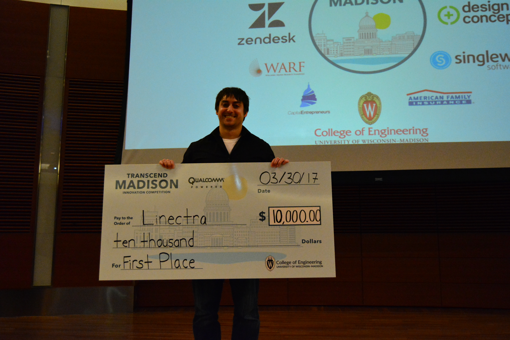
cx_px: 255
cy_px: 170
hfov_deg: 57.2
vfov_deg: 40.0
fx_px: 467
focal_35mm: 33
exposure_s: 1/400
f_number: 3.5
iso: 6400
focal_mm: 22
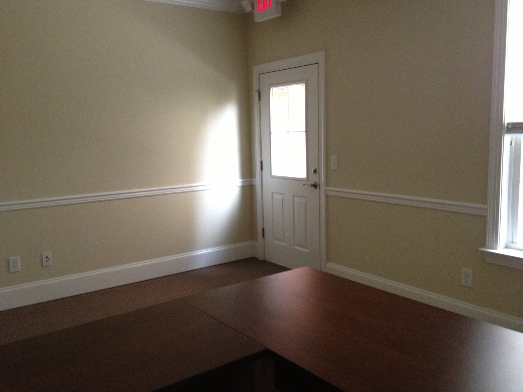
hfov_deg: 52.6
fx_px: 529
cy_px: 196
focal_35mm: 35
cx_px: 262
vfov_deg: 40.7
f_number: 2.4
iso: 400
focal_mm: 4.28
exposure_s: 1/17
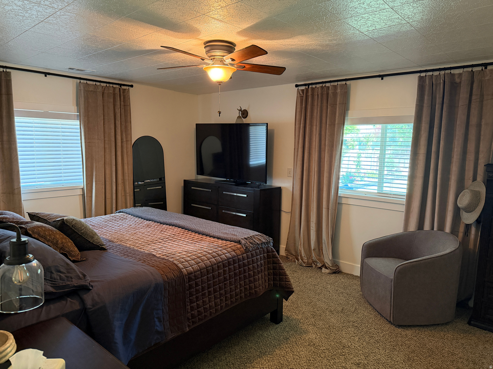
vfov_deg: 56.8
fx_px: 342
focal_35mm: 24
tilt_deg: -6.9
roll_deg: -0.7
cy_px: 184
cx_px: 246
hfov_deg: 71.6
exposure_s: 1/40
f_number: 1.78
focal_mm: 6.76
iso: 640
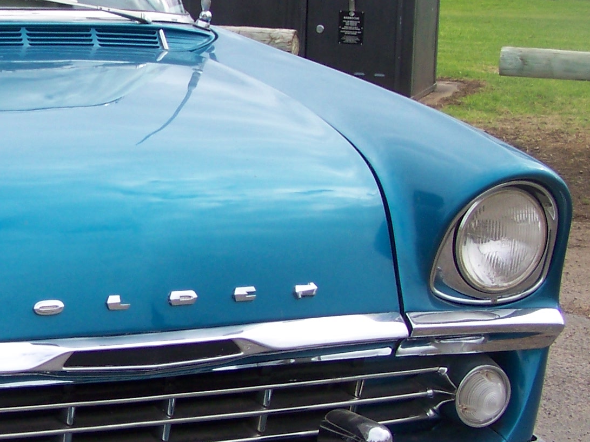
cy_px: 235
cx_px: -9
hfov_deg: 17.9
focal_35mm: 107
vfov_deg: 13.8
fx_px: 1824
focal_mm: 6.3
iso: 64
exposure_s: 1/320
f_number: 2.8
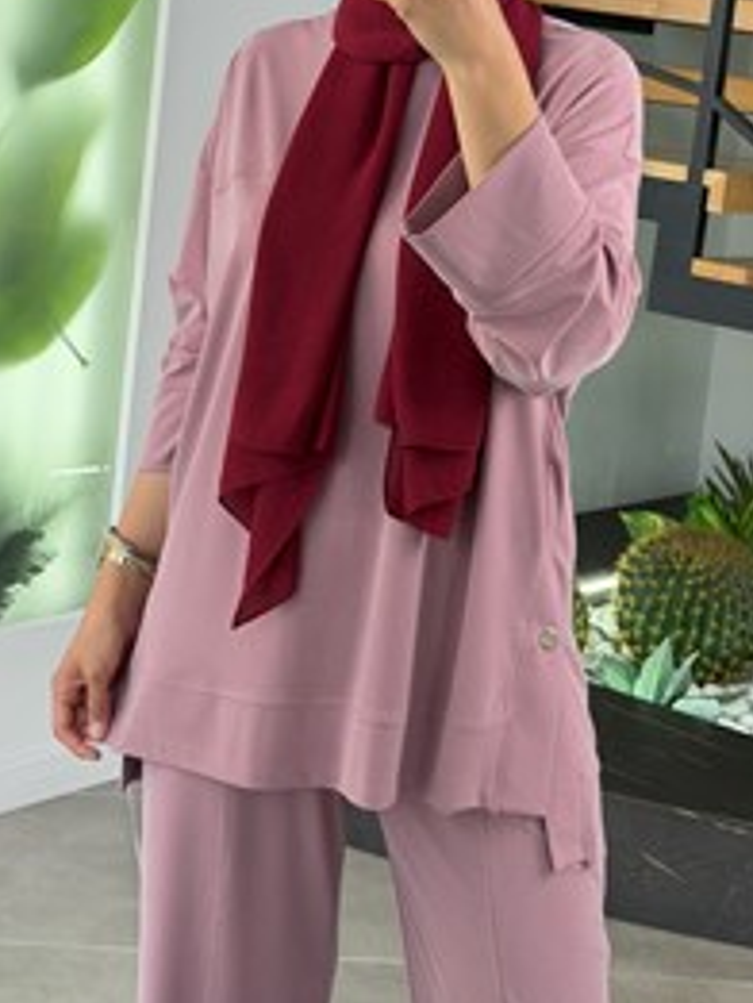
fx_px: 2202
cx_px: 334
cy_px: 244
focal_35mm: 76
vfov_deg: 25.3
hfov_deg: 19.4
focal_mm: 6.76
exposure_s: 1/195
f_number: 1.78
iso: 100
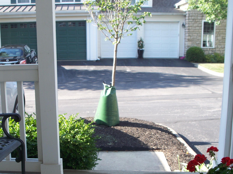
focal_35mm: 50
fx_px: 337
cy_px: 119
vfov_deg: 28.9
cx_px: 87
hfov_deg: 37.9
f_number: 2.8
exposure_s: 1/200
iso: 80
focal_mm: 7.54
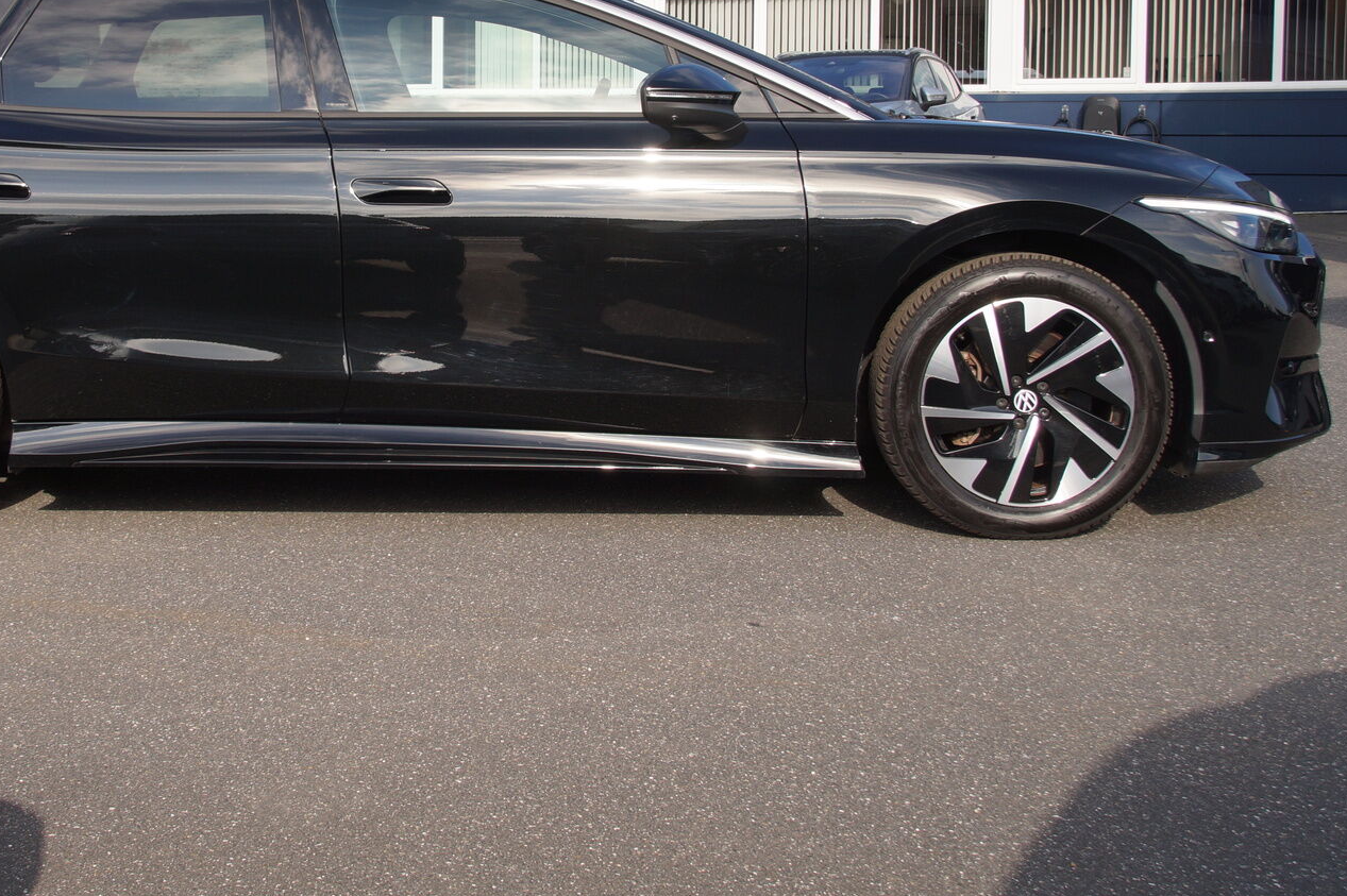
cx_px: 451
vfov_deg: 26.7
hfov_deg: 39.2
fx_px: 1870
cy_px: 242
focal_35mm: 50
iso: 100
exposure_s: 1/200
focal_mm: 22
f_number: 7.1
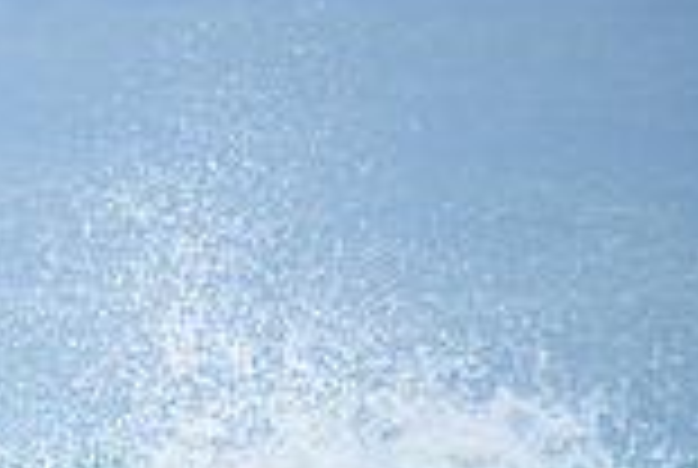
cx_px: -531
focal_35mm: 1867
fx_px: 36268
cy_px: 569
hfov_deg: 1.1
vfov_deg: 0.7
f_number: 5.6
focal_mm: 500
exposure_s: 1/2000
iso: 400
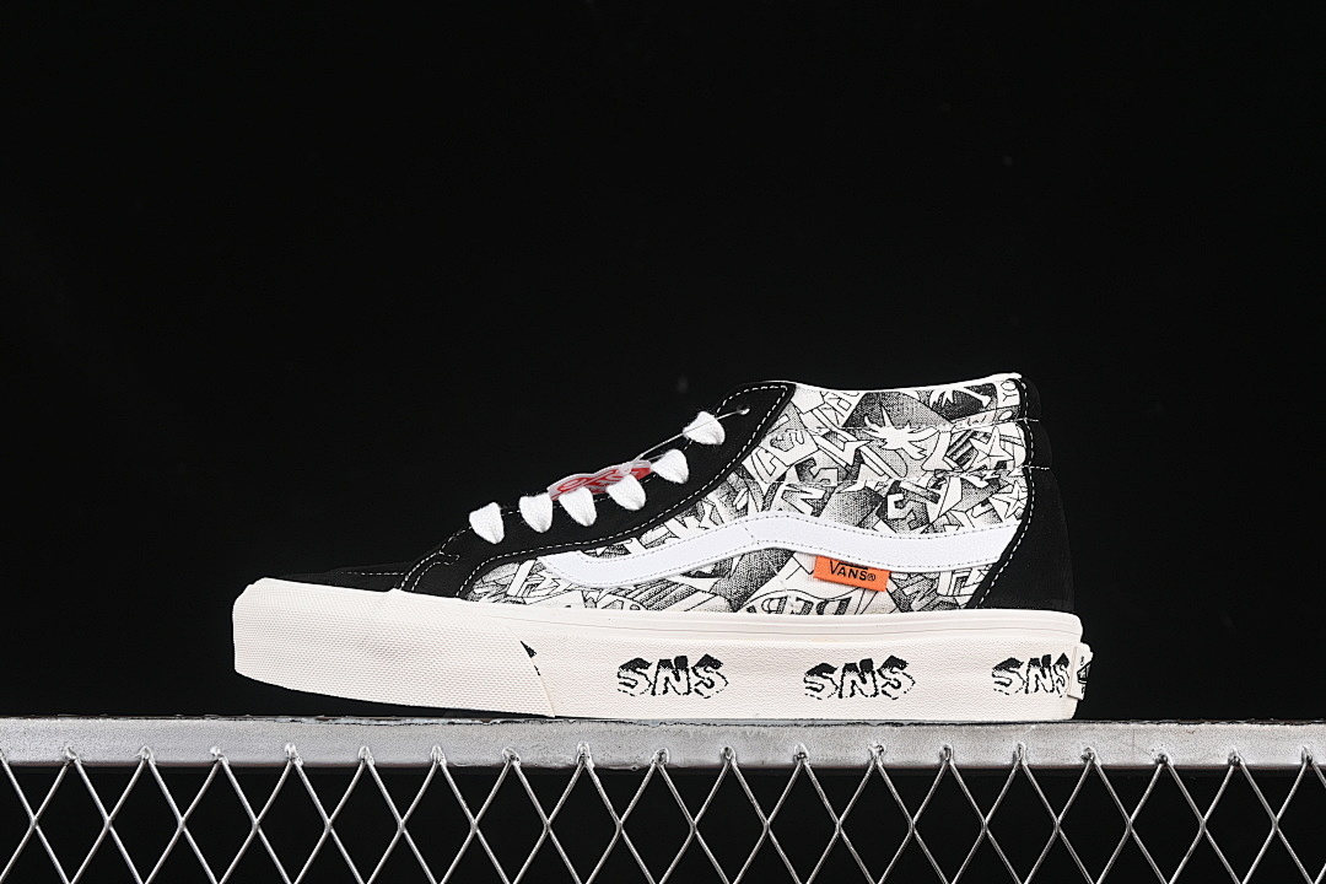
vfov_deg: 18.2
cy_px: 442
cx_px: 663
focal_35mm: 75
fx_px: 2762
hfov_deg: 27.0
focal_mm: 50
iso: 160
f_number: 7.1
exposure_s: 1/60
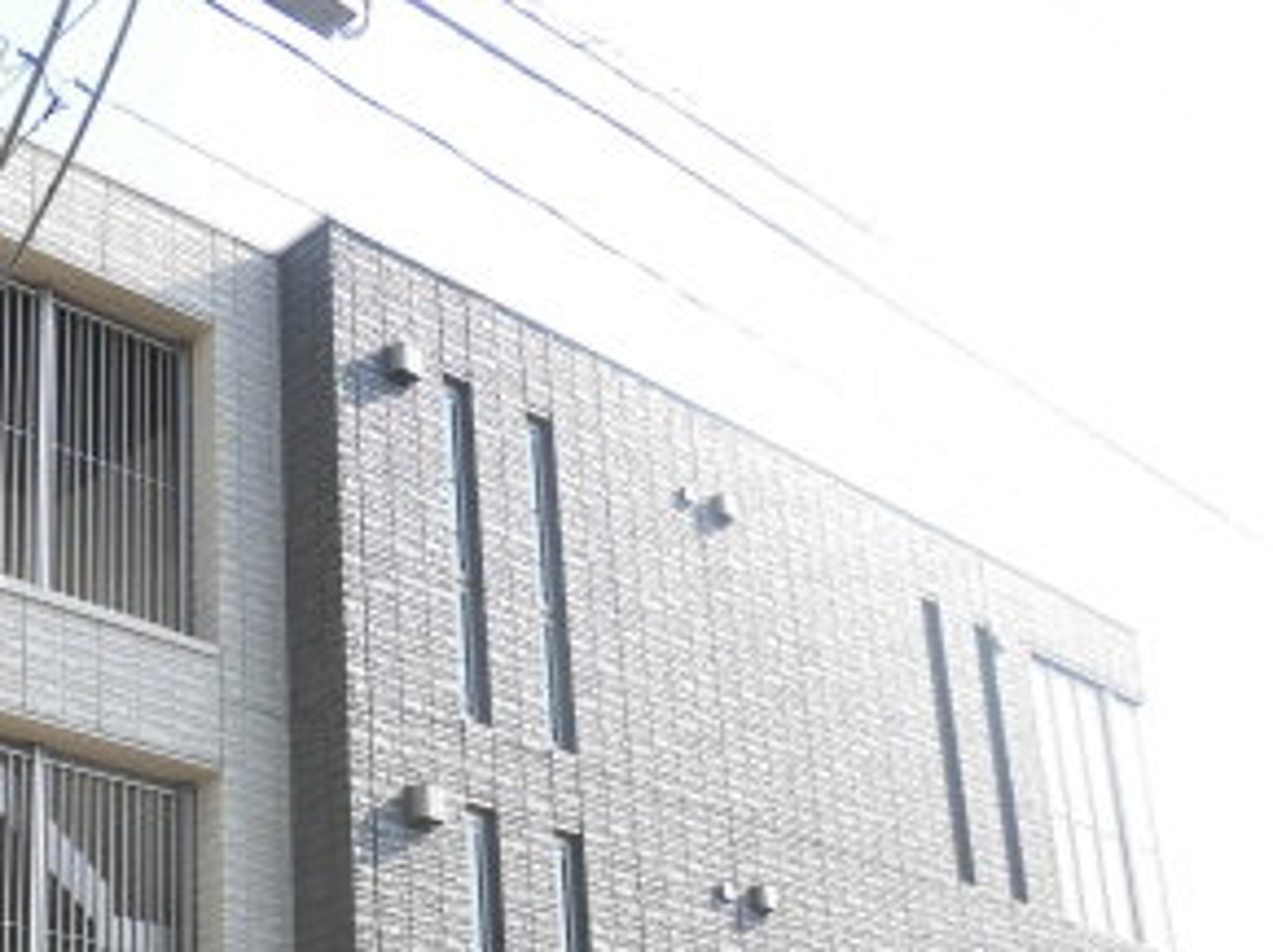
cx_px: 176
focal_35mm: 53
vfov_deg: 26.4
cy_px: 895
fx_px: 1947
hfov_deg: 34.6
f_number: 3.1
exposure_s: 1/500
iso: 100
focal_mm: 4.3
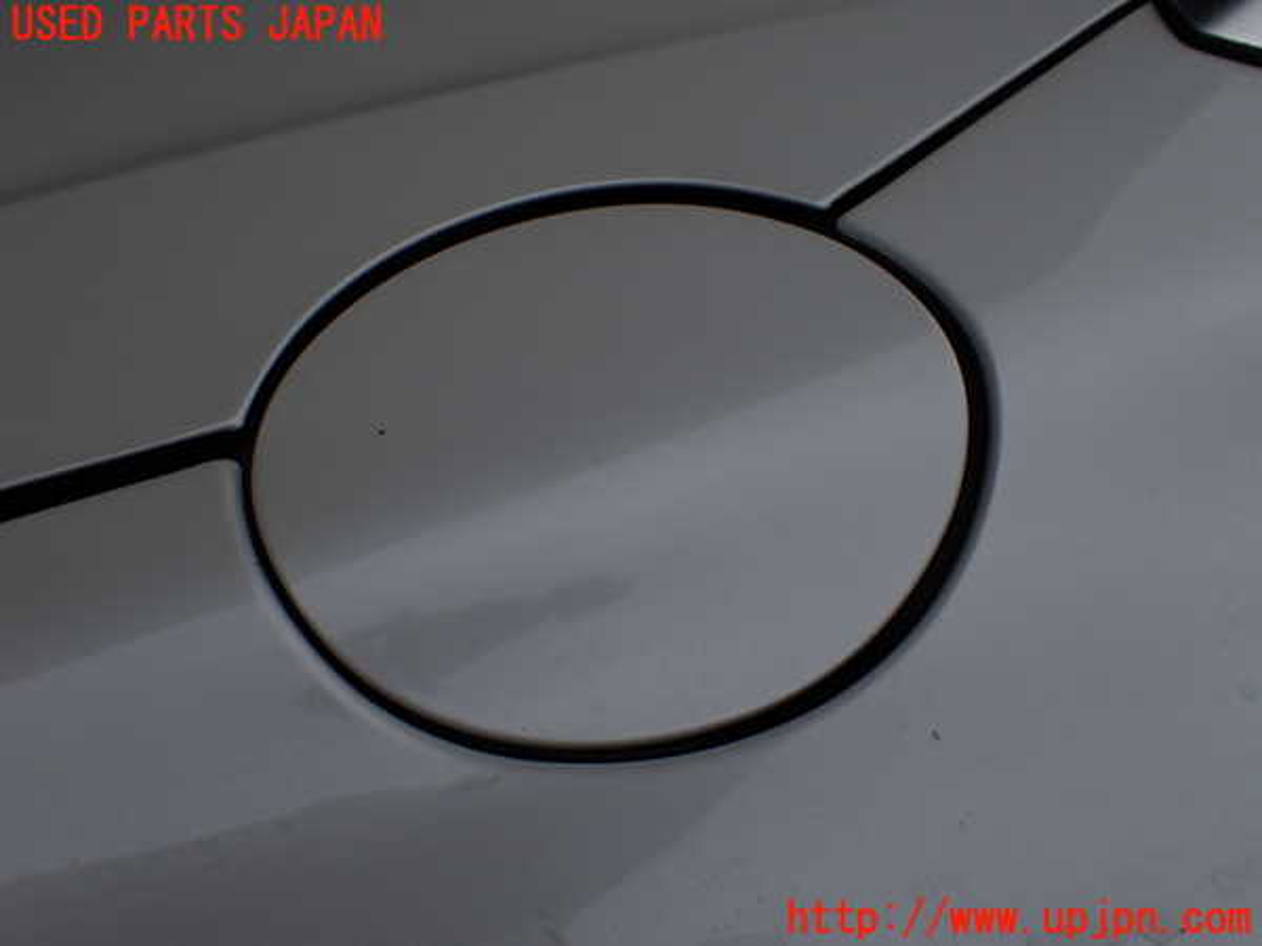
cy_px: 473
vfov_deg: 46.8
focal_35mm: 30
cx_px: 631
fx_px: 1094
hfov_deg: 60.0
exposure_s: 1/200
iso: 100
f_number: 9
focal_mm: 5.4
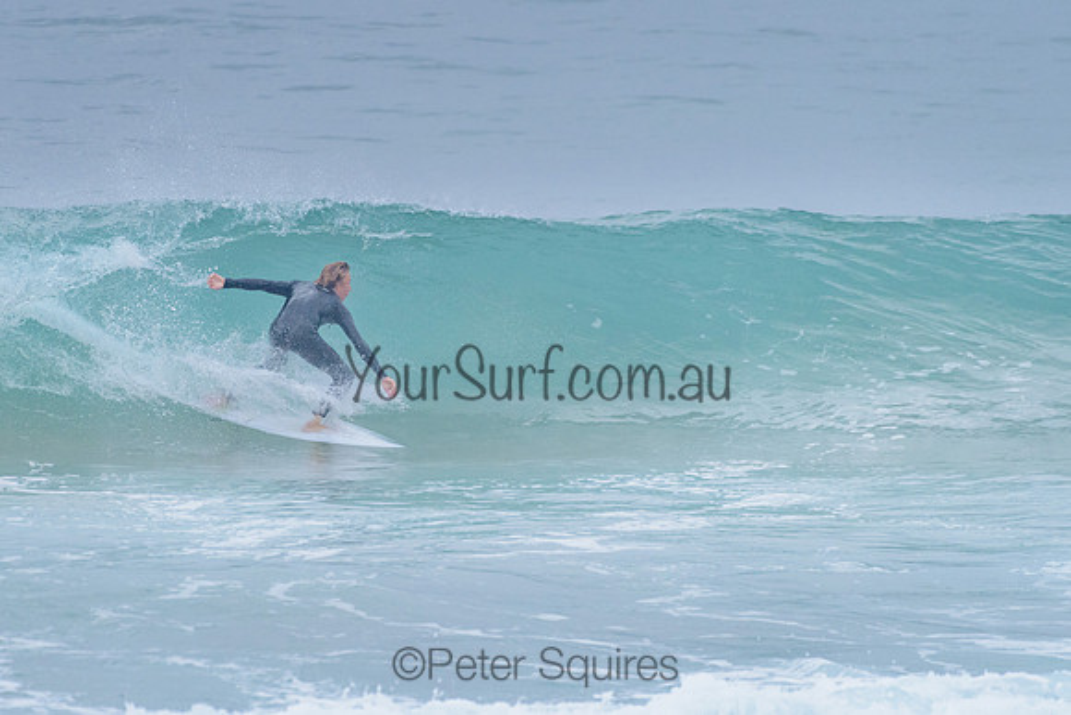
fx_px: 18236
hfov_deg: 3.4
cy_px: 311
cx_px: 523
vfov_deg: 2.2
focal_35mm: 613
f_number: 5.6
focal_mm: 500
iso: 1800
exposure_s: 1/2000
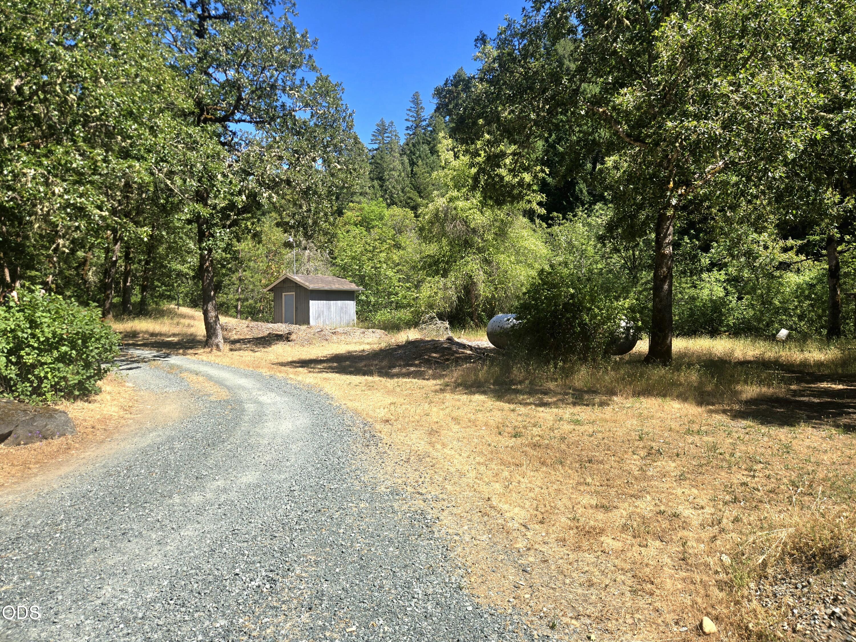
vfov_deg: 58.9
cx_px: 428
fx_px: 569
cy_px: 321
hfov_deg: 73.9
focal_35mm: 23
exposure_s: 1/1429
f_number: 1.8
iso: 25
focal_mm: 5.4
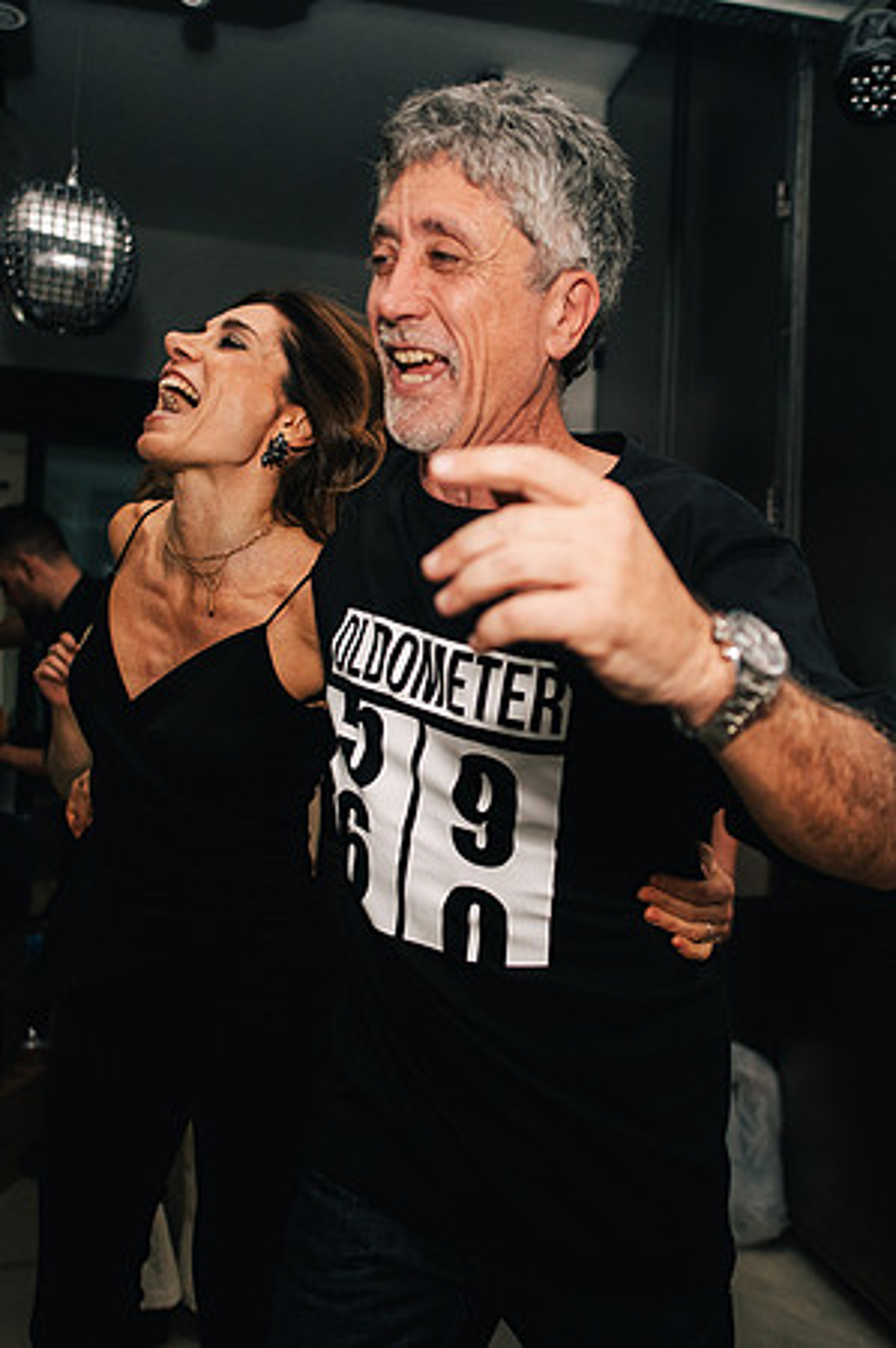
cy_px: 674
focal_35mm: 30
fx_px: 1124
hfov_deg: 43.3
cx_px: 537
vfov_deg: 61.9
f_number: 1.8
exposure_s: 1/200
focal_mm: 20
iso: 2500
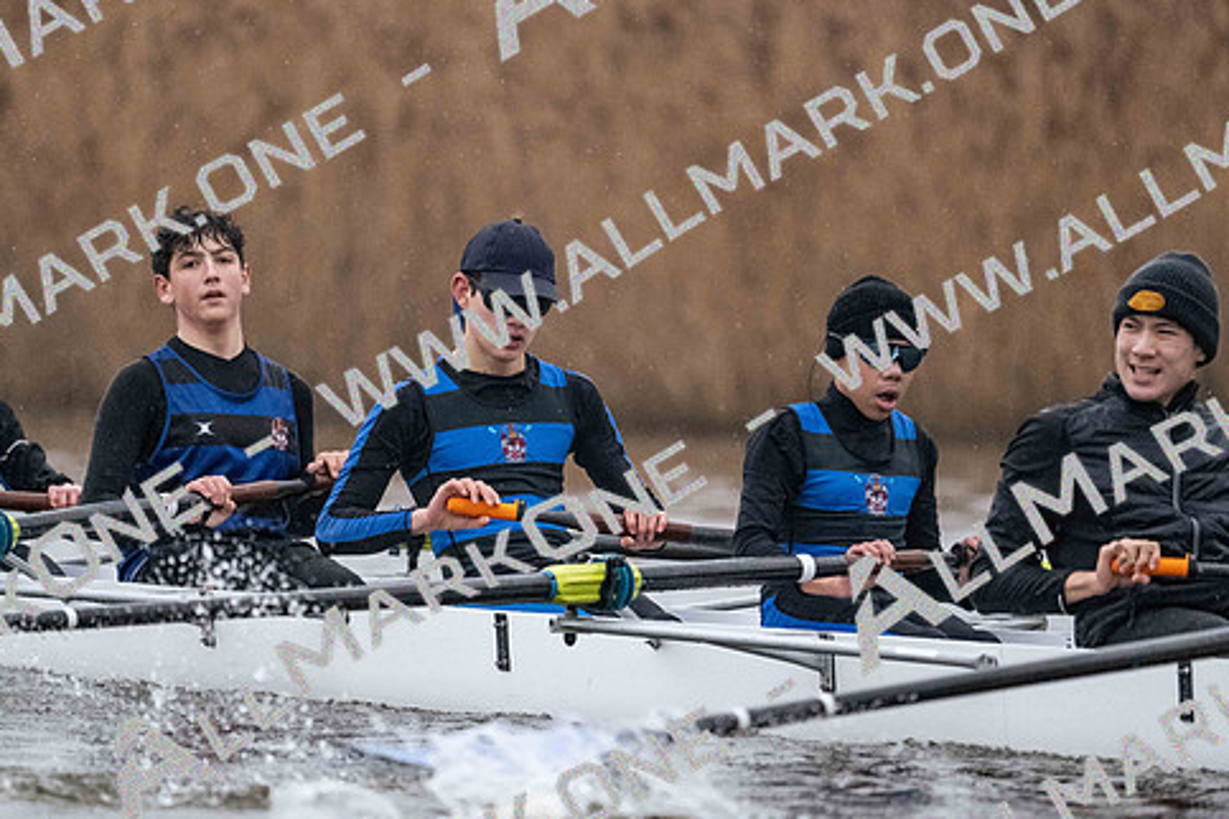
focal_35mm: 480
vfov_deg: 2.9
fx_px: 16385
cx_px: 631
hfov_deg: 4.3
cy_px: 434
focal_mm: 400
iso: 8000
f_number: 4.5
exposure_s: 1/1600
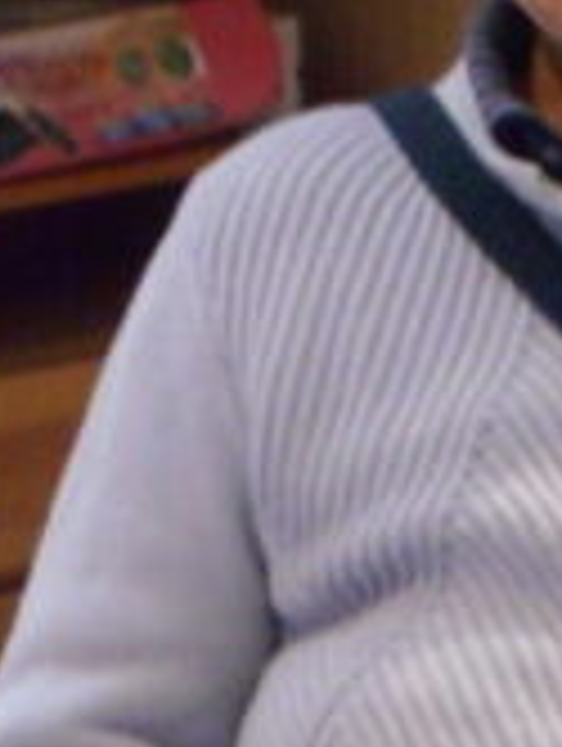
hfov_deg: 4.8
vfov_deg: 6.4
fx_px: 6693
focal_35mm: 310
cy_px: 626
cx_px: 733
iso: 800
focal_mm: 15.4
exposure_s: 1/30
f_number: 6.3
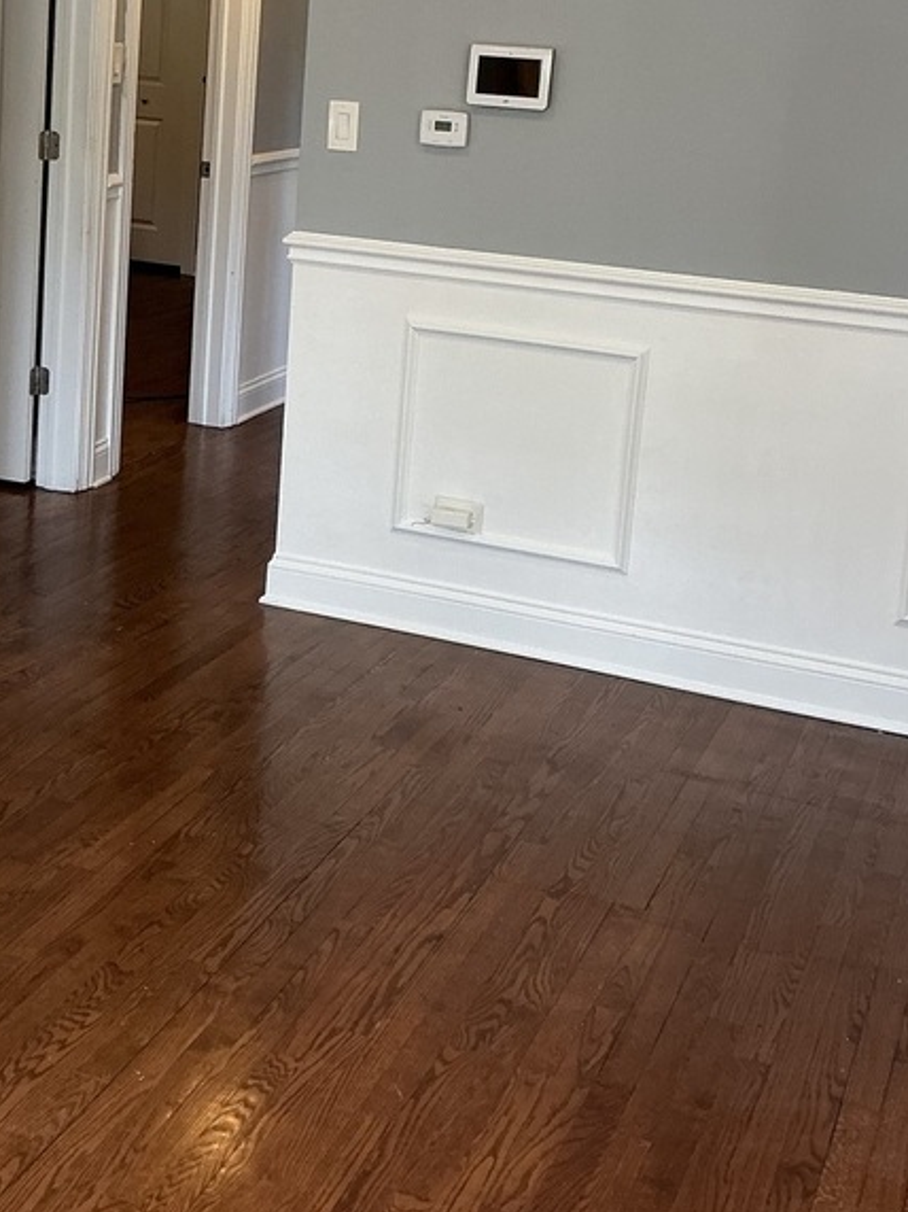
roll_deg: -3.0
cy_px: 348
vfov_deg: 35.6
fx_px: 1854
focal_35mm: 53
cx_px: 225
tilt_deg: -11.6
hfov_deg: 27.1
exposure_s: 1/100
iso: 64
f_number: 1.8
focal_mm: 3
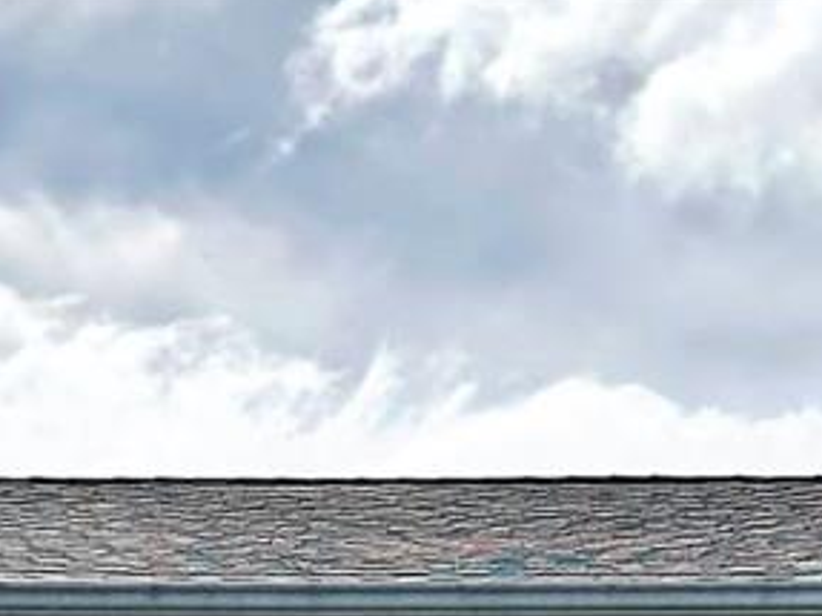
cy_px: 2183
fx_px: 5459
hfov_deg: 8.6
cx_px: 135
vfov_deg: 5.8
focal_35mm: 230
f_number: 1.78
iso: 80
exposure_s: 1/3861
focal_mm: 6.86
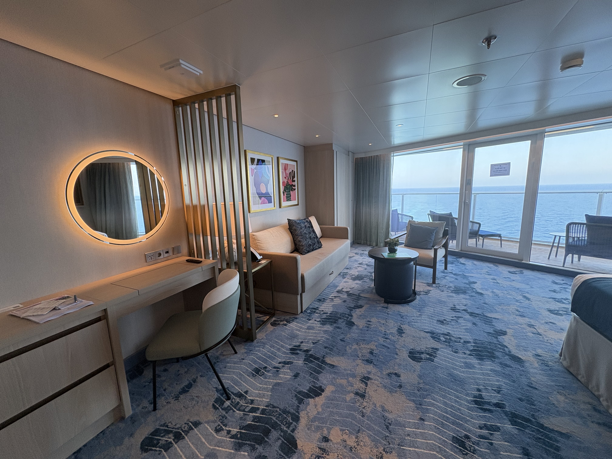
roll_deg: +2.0
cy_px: 230
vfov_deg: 85.7
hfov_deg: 102.1
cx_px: 306
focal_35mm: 14
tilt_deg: -9.1
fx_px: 248
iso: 125
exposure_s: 1/150
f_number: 2.2
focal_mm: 2.22
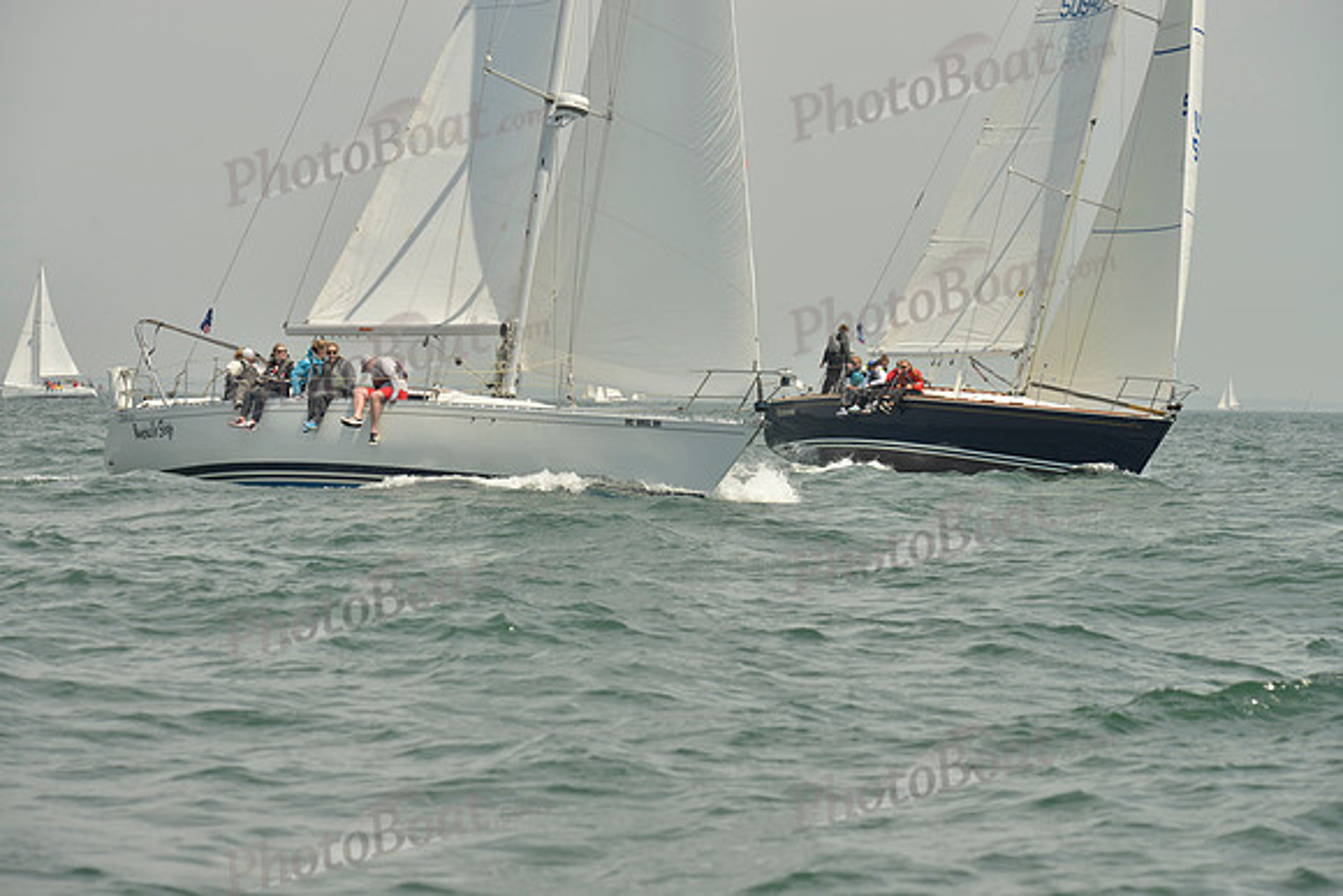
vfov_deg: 11.2
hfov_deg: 16.8
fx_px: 4552
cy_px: 448
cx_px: 672
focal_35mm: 122
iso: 200
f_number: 8
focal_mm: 122
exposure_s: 1/1250
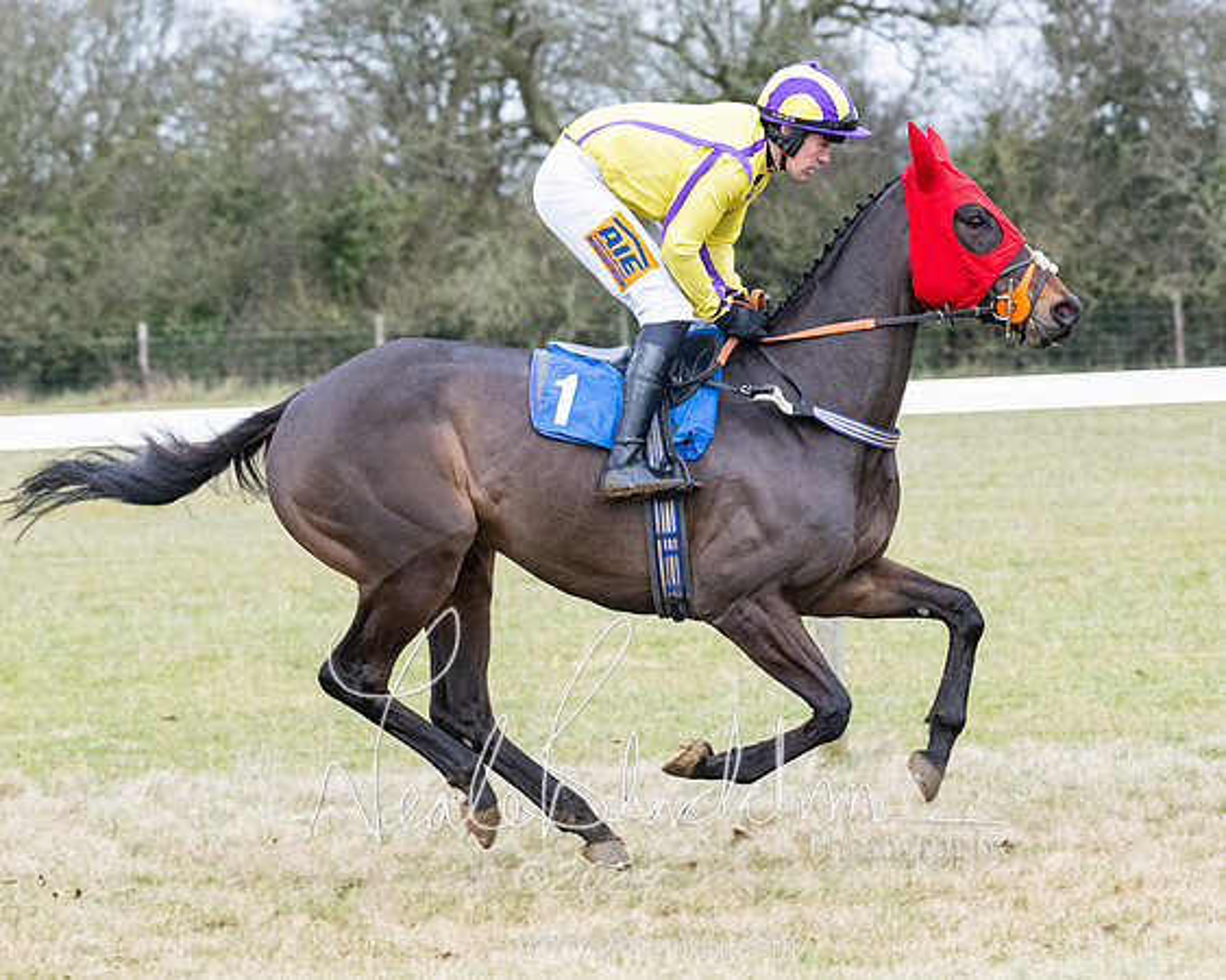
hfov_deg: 8.4
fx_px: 8317
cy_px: 623
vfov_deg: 6.7
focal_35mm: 229
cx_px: 1084
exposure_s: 1/1000
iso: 1600
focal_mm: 92
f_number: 4
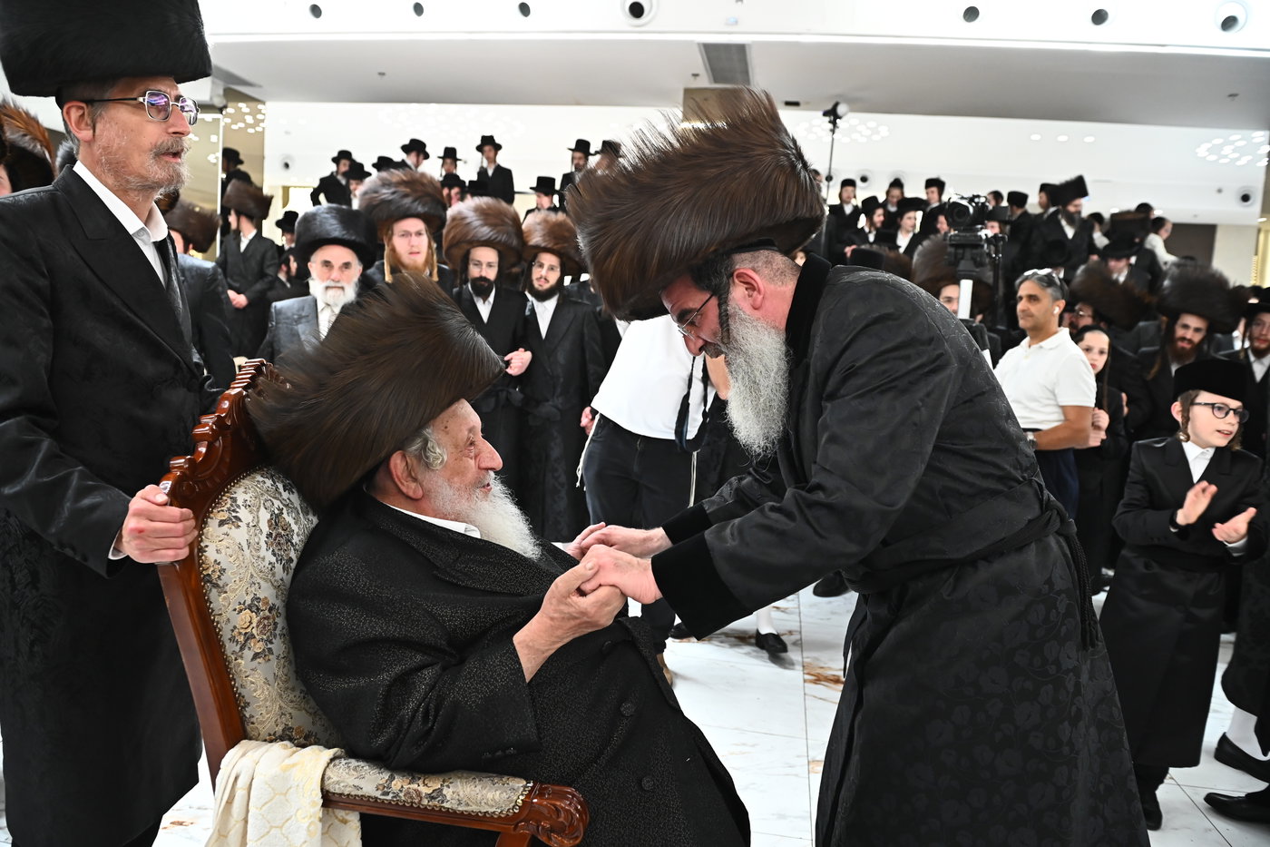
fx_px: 847
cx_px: 635
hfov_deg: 73.8
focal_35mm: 24
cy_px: 424
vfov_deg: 53.1
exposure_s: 1/200
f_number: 4
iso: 2000
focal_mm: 24
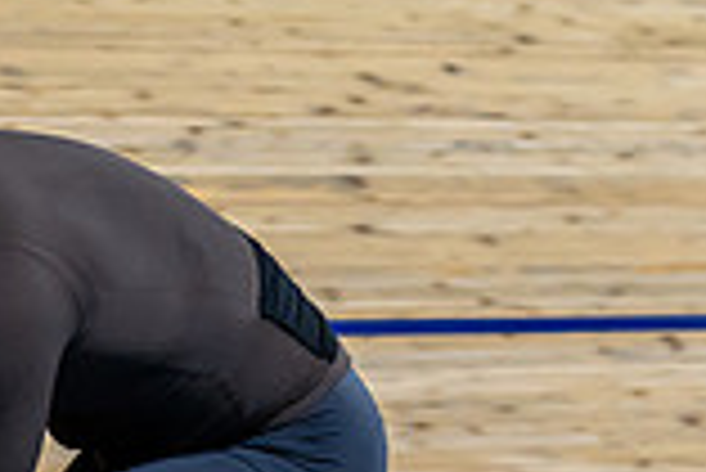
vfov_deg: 5.2
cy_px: 515
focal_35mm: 266
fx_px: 5221
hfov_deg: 7.7
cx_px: -40
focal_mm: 72
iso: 2500
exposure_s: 1/800
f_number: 3.5
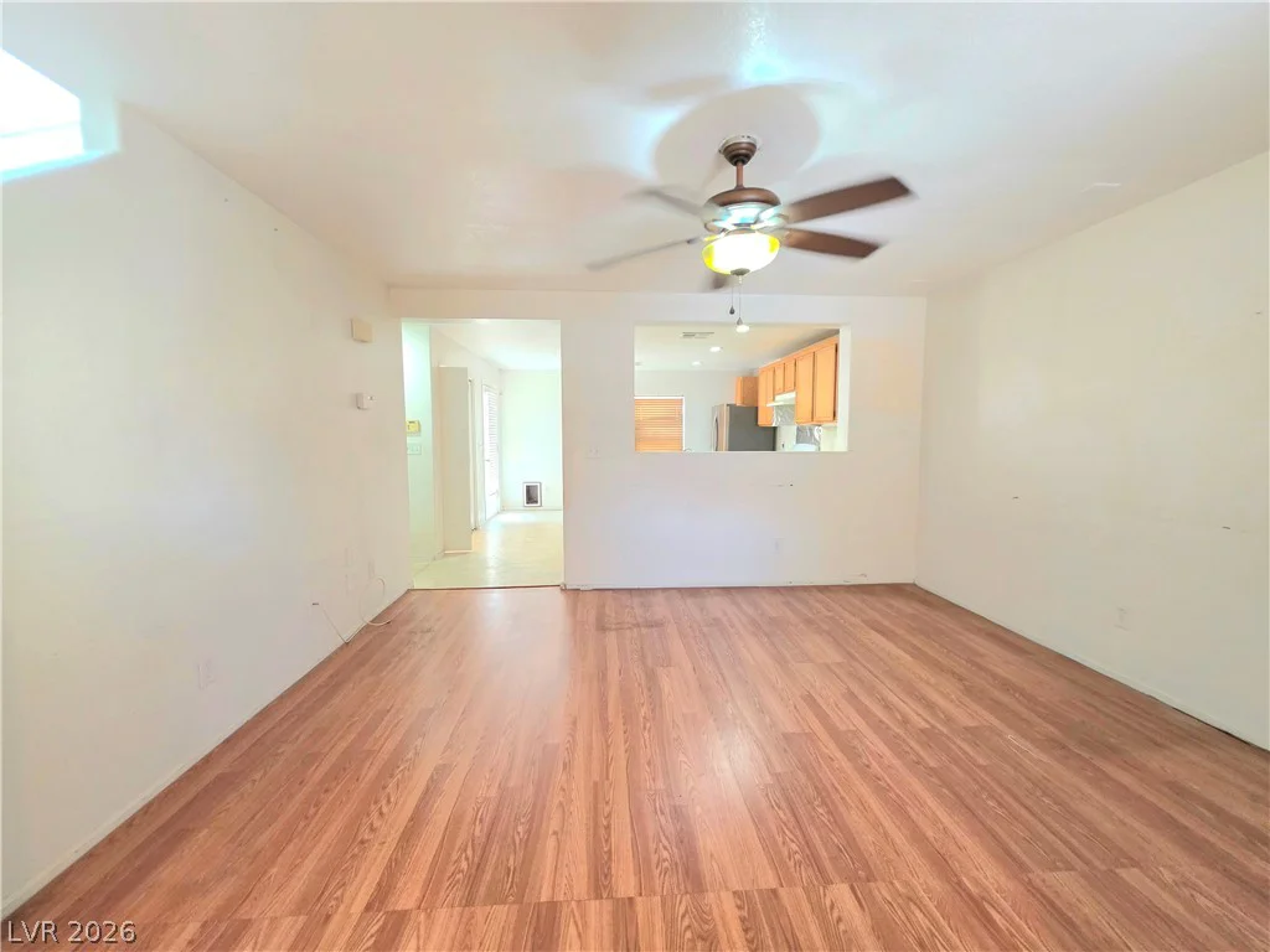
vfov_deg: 89.9
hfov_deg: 106.2
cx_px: 635
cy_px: 476
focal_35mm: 13
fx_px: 477
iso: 500
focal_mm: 2.2
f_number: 1.9
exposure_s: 1/60.2
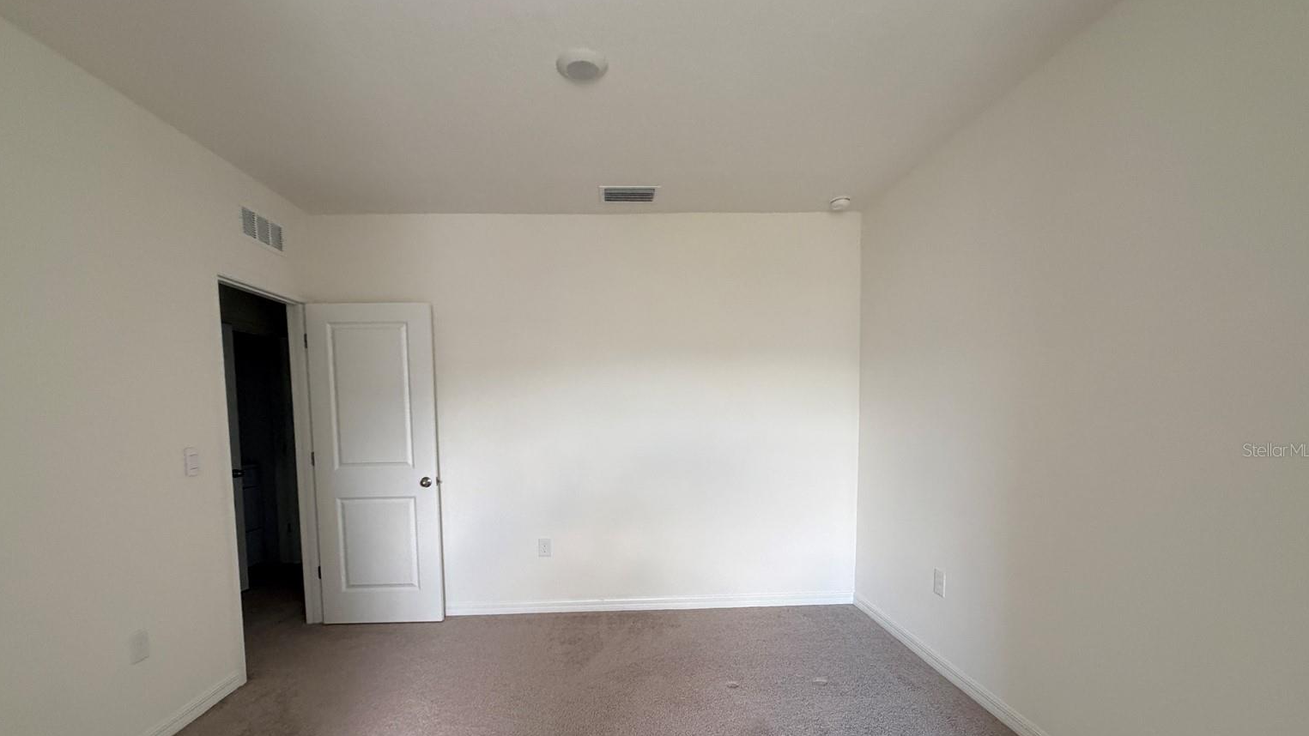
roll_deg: +2.4
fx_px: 555
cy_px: 449
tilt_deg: -5.9
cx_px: 637
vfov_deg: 66.3
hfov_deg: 99.3
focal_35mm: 16
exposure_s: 1/70
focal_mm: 2.22
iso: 320
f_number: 2.2
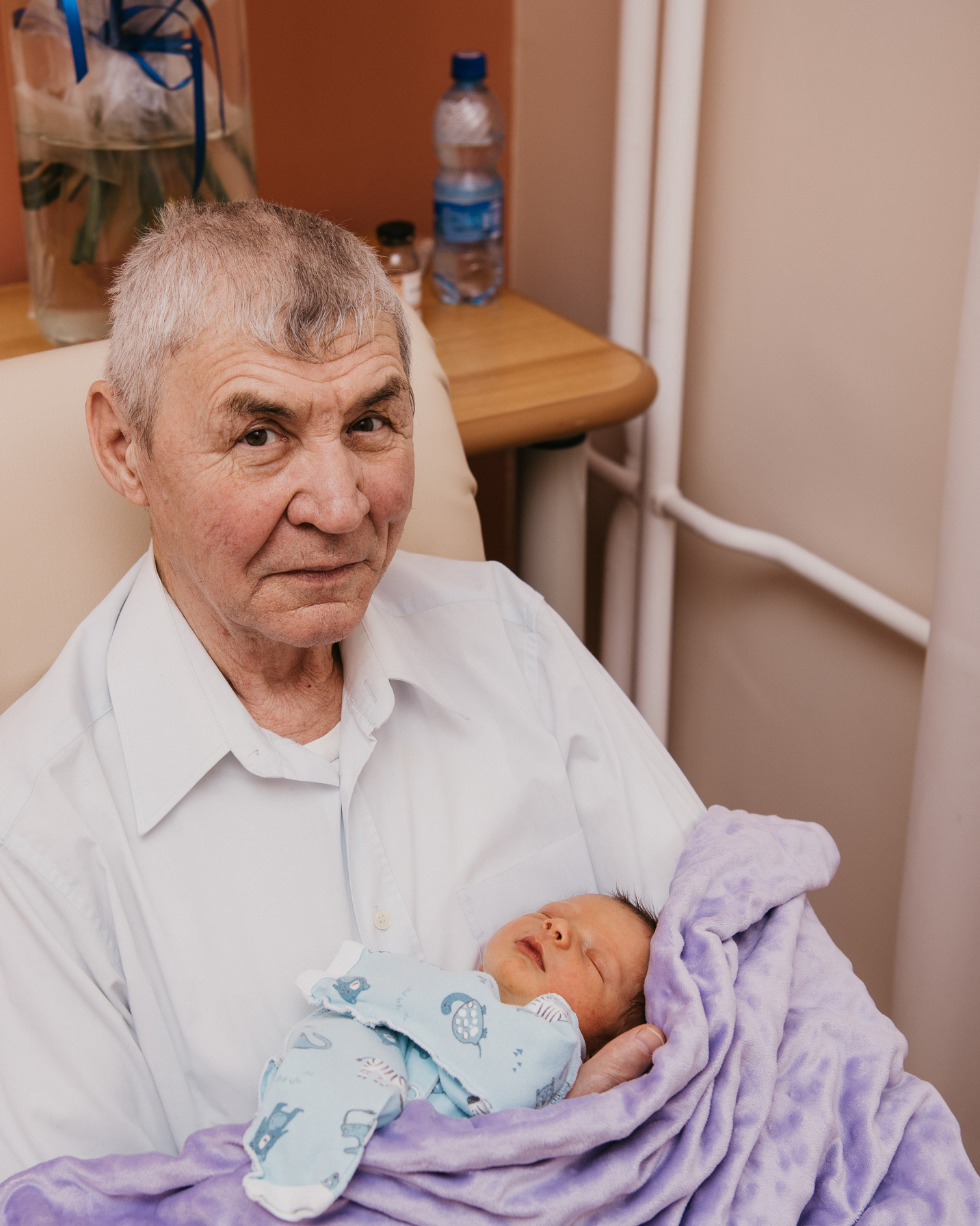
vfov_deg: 28.3
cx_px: 371
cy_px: 634
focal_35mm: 67
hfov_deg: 22.8
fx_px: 2429
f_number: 4
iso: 125
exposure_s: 1/160
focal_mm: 46
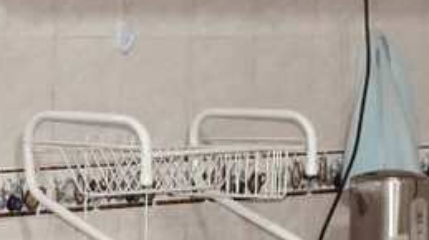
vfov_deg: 5.9
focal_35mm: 204
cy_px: 173
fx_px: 2321
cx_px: 7
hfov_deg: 10.5
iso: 800
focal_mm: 21
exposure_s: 1/100
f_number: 5
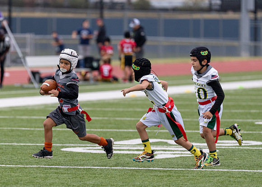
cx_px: 76
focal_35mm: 326
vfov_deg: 4.4
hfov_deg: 6.2
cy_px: 117
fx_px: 2424
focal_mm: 200
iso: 400
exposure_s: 1/1000
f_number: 3.2
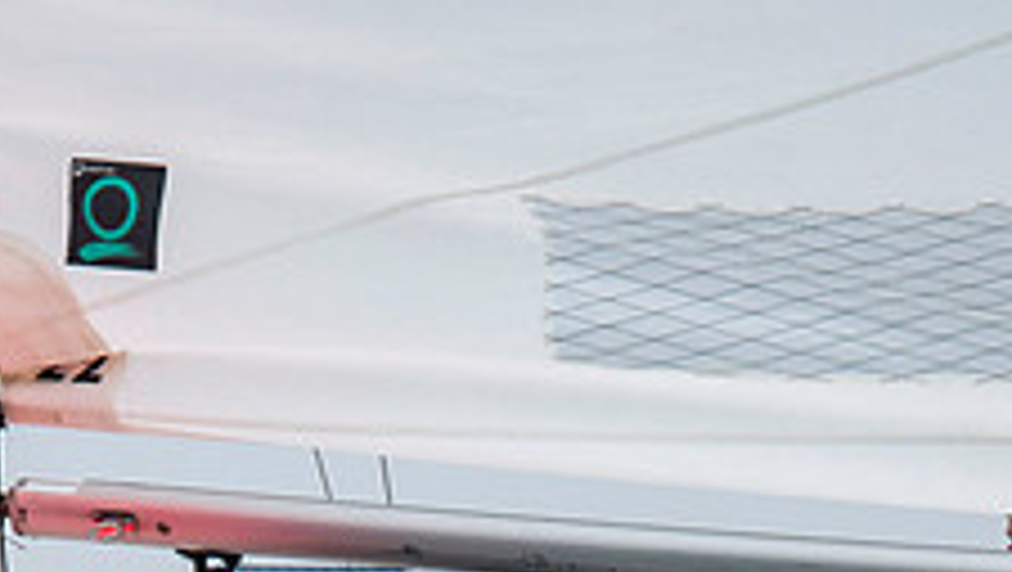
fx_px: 33973
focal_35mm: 1265
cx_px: 344
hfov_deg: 1.7
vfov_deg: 1.0
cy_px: 843
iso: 250
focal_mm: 300
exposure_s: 1/2500
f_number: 4
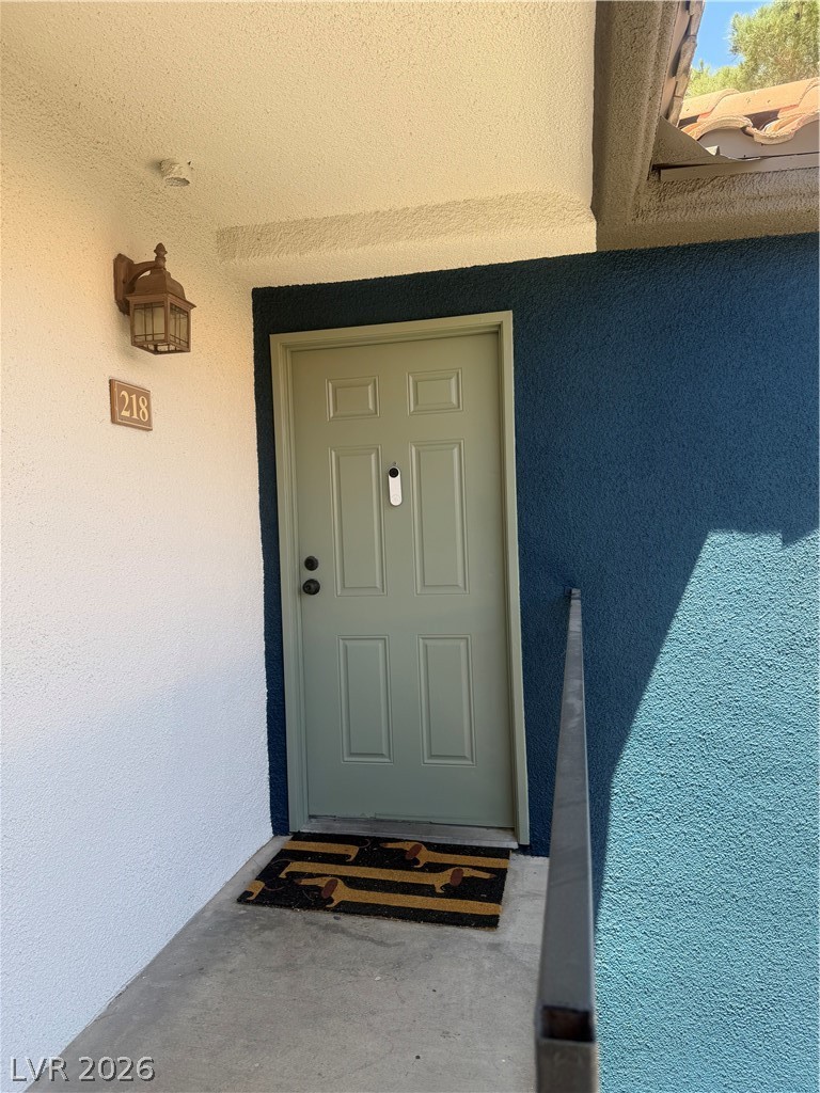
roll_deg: +1.7
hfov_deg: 56.8
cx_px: 410
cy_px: 546
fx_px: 758
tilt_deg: -2.1
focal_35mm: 24
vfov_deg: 71.6
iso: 80
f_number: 1.78
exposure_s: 1/702
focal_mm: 6.76
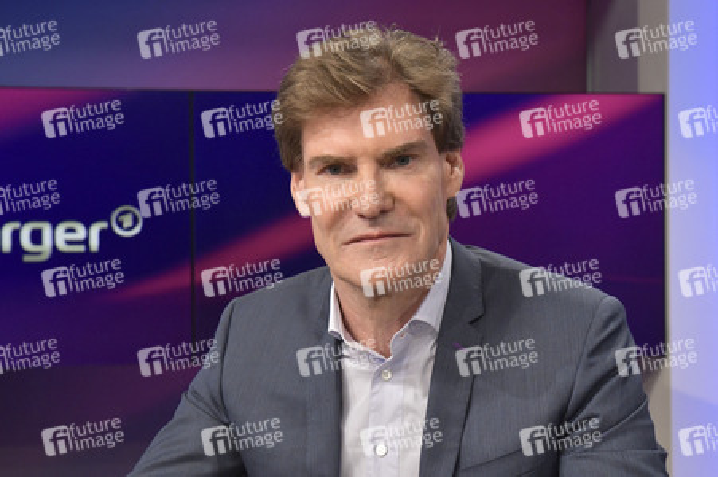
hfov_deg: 41.1
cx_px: 359
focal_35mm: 48
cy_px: 238
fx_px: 957
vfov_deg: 28.0
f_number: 6.3
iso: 2500
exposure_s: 1/200
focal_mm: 48
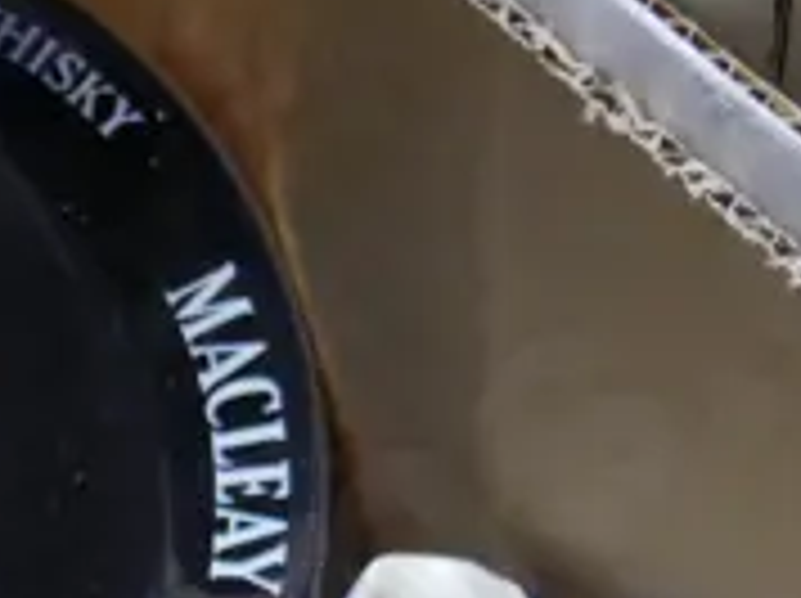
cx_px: -324
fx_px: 3998
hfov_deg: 11.1
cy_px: 1108
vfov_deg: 8.2
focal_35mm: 173
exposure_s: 1/60
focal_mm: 15
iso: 250
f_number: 3.6
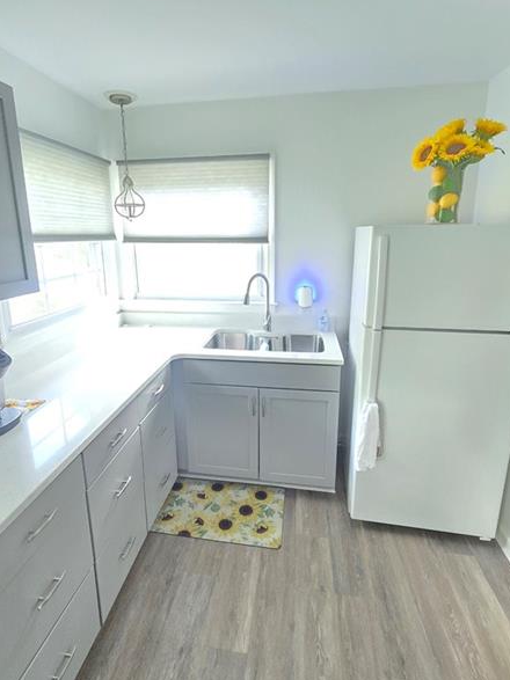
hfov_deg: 74.6
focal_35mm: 17
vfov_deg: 90.9
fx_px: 334
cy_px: 315
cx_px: 239
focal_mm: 2.2
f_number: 2.2
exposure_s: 1/60
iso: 1250
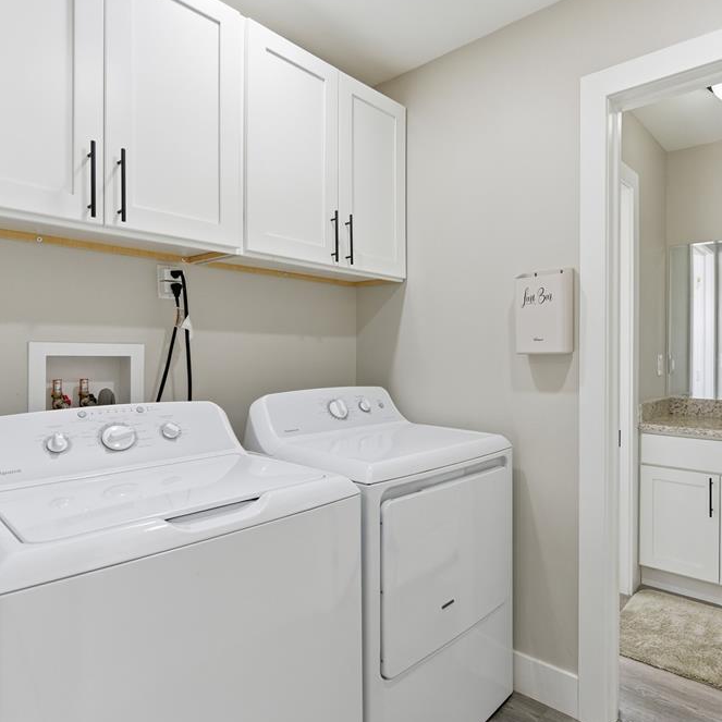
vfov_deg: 72.1
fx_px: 496
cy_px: 358
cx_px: 452
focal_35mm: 21
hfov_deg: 71.0
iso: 100
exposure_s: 1/320
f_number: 4
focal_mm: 16
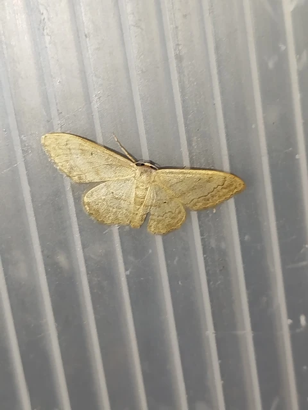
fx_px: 902
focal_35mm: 76
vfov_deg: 25.7
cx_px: 154
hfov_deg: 19.4
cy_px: 205
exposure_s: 1/50
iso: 125
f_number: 1.7
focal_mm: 5.31
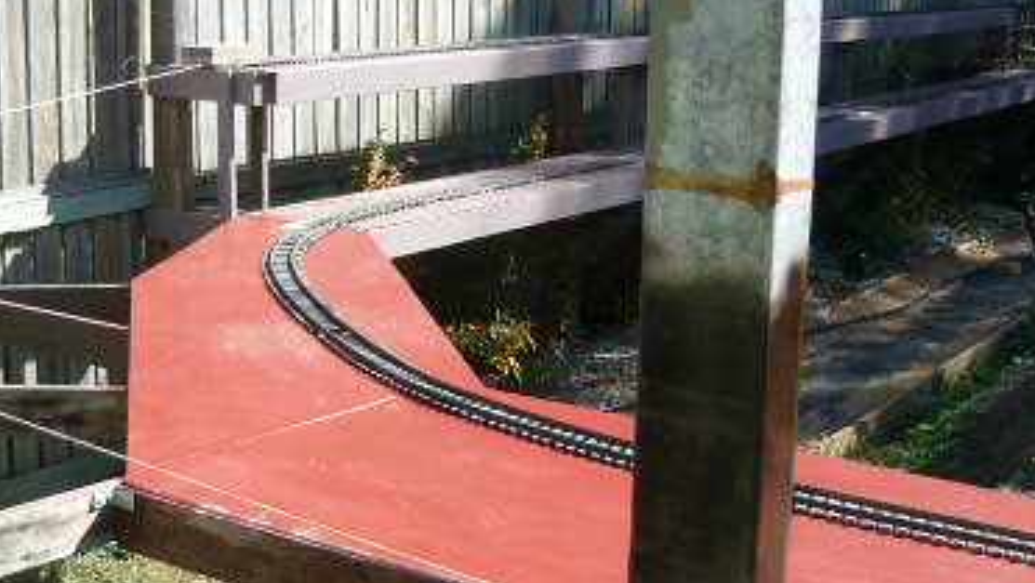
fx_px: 1702
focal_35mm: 62
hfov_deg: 33.4
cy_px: 324
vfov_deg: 19.4
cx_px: 307
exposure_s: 1/500
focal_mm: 5.5
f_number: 2.8
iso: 100
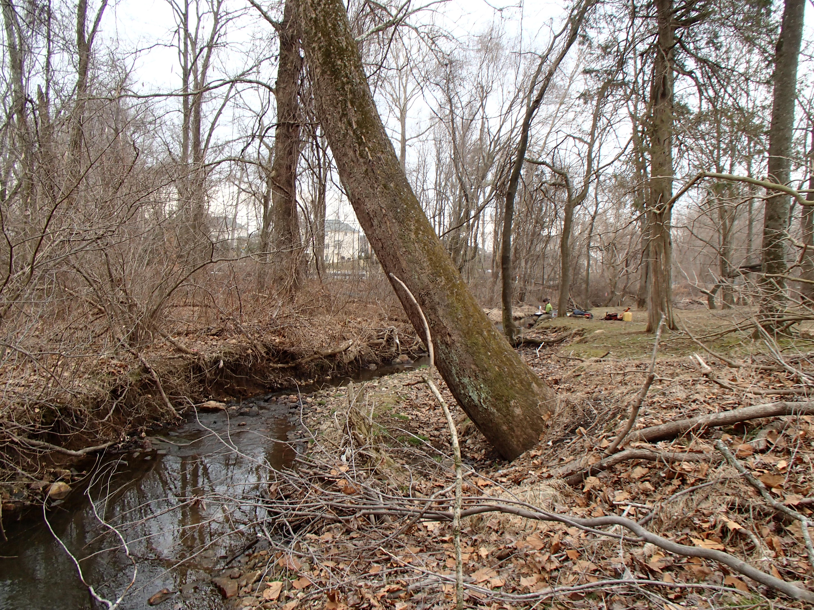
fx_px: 658
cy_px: 305
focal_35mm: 28
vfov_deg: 49.7
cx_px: 407
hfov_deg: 63.4
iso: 100
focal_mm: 5
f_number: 3.9
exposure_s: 1/100
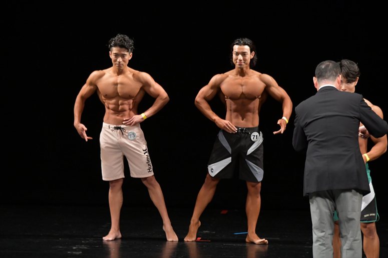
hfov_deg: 6.9
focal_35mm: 300
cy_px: 129
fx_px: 3232
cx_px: 194
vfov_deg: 4.6
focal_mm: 200
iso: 3200
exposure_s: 1/400
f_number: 5.6
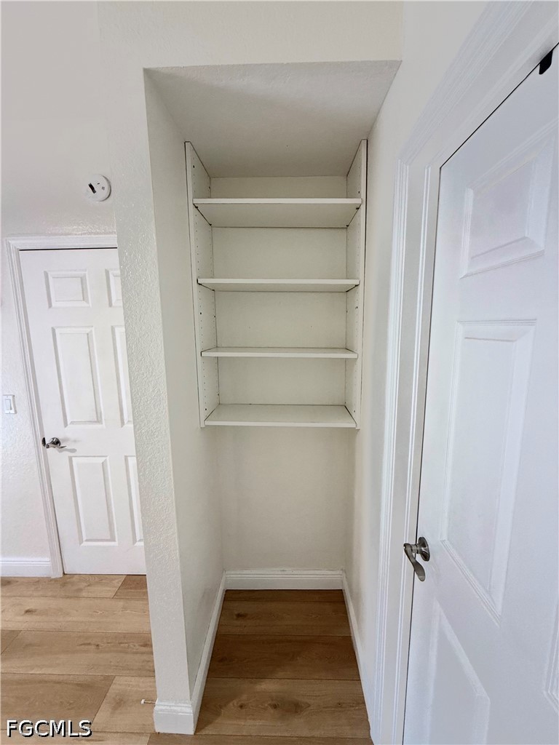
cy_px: 372
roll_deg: +0.4
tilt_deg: -7.7
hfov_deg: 85.7
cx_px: 280
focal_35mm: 14
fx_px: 301
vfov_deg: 102.1
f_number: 2.2
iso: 320
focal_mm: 2.22
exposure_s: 1/99
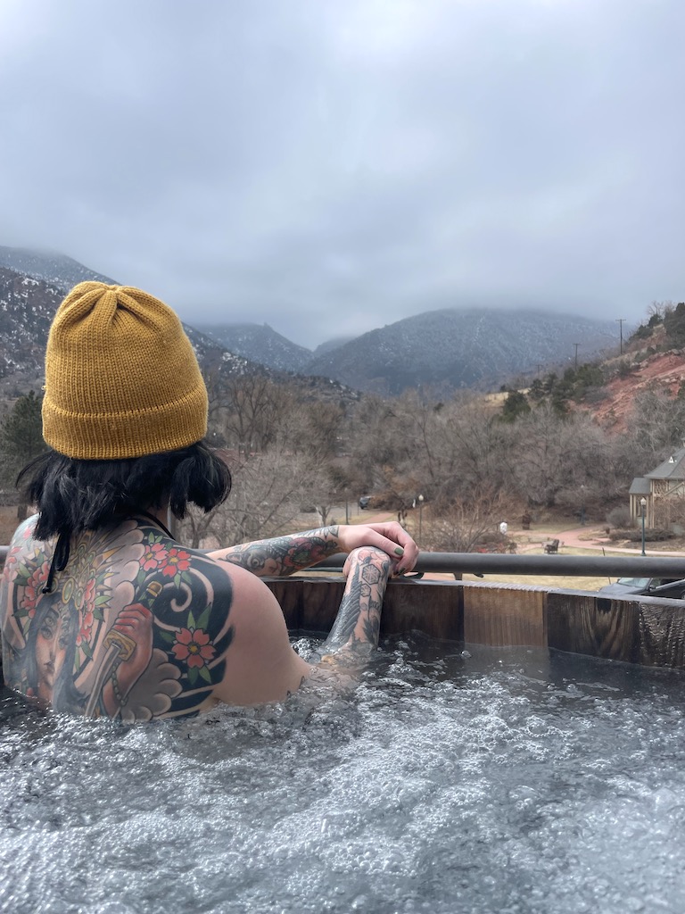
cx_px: 342
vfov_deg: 67.3
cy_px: 457
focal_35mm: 26
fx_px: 686
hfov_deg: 53.1
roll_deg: -0.4
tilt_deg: -0.1
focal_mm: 4.2
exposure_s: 1/4464
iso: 32
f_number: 1.6
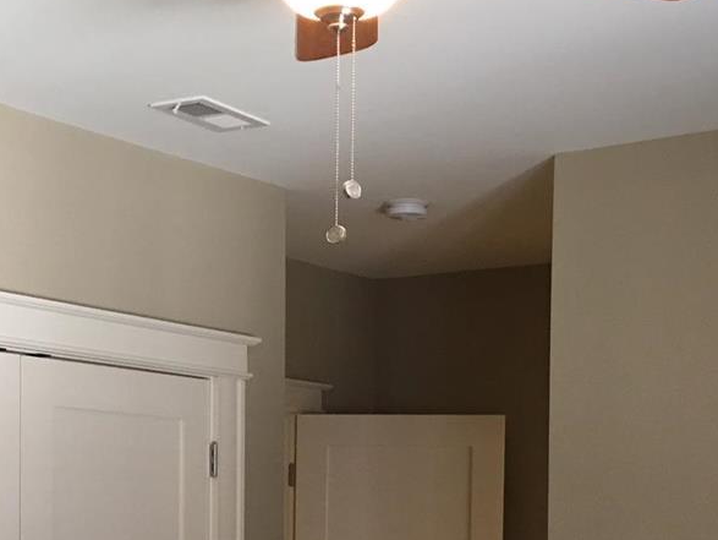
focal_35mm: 79
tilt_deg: -0.7
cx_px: 251
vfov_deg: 18.0
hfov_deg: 24.6
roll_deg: +0.1
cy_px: 601
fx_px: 1640
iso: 64
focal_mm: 4.15
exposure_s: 1/15
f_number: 2.2
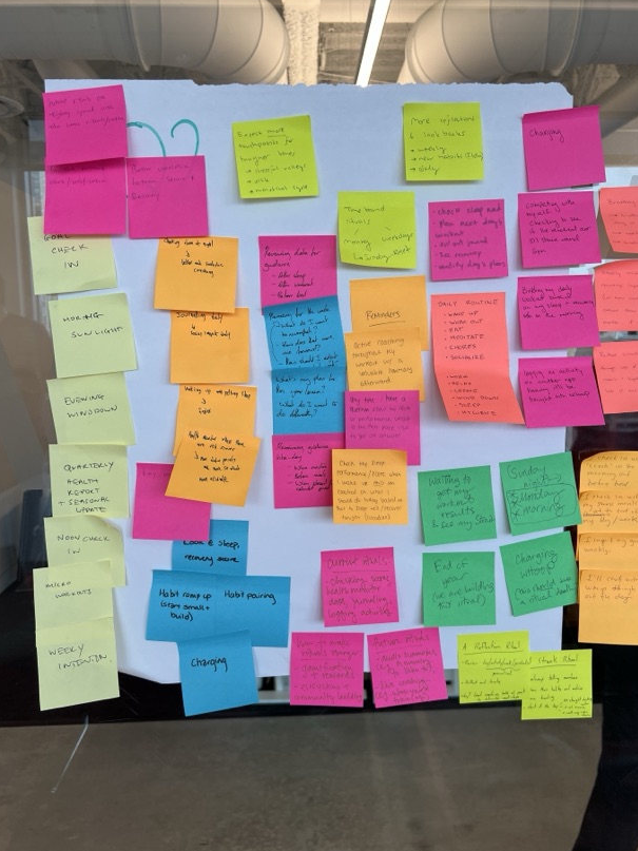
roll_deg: +1.1
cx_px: 346
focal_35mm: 29
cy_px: 413
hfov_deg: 48.2
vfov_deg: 61.7
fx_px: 713
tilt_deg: -6.1
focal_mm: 5.7
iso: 32
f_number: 1.5
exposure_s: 1/130
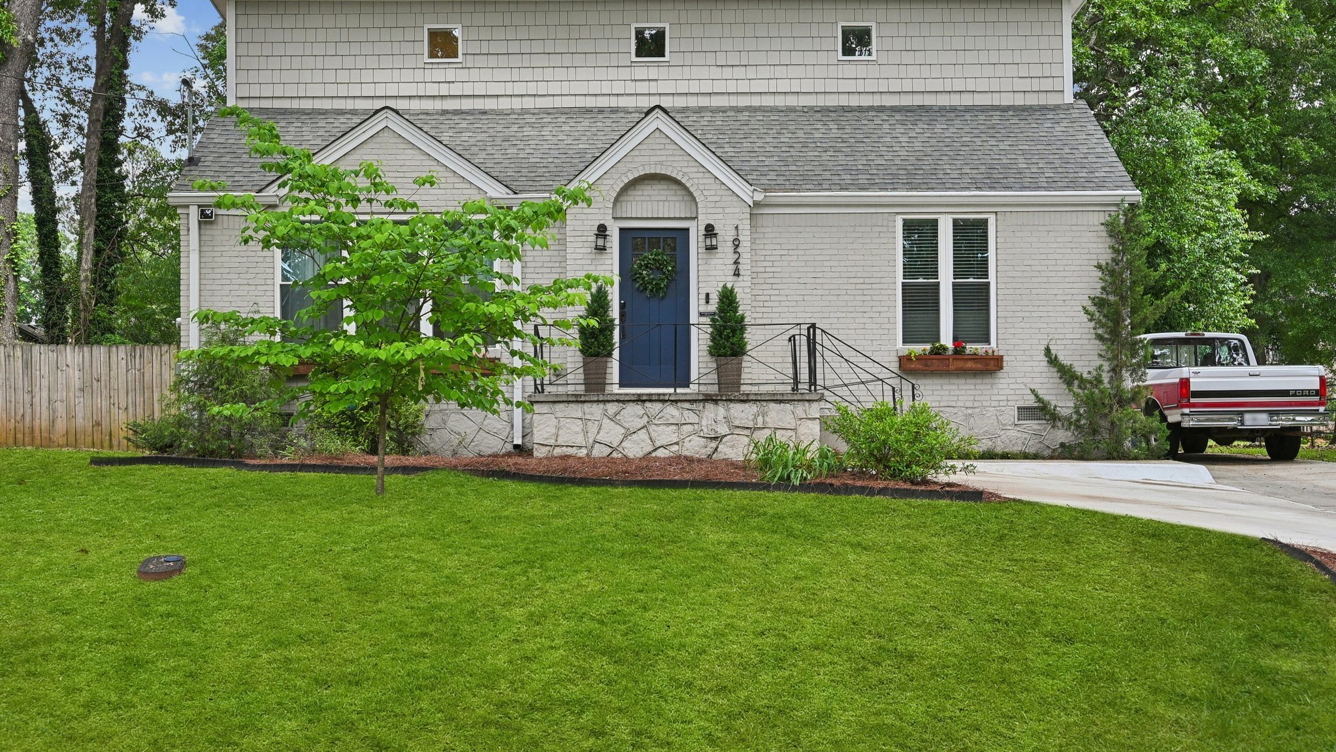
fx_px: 1524
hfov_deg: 47.4
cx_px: 668
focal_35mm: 43
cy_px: 392
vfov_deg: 27.7
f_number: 8
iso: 100
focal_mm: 27.5
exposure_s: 1/80
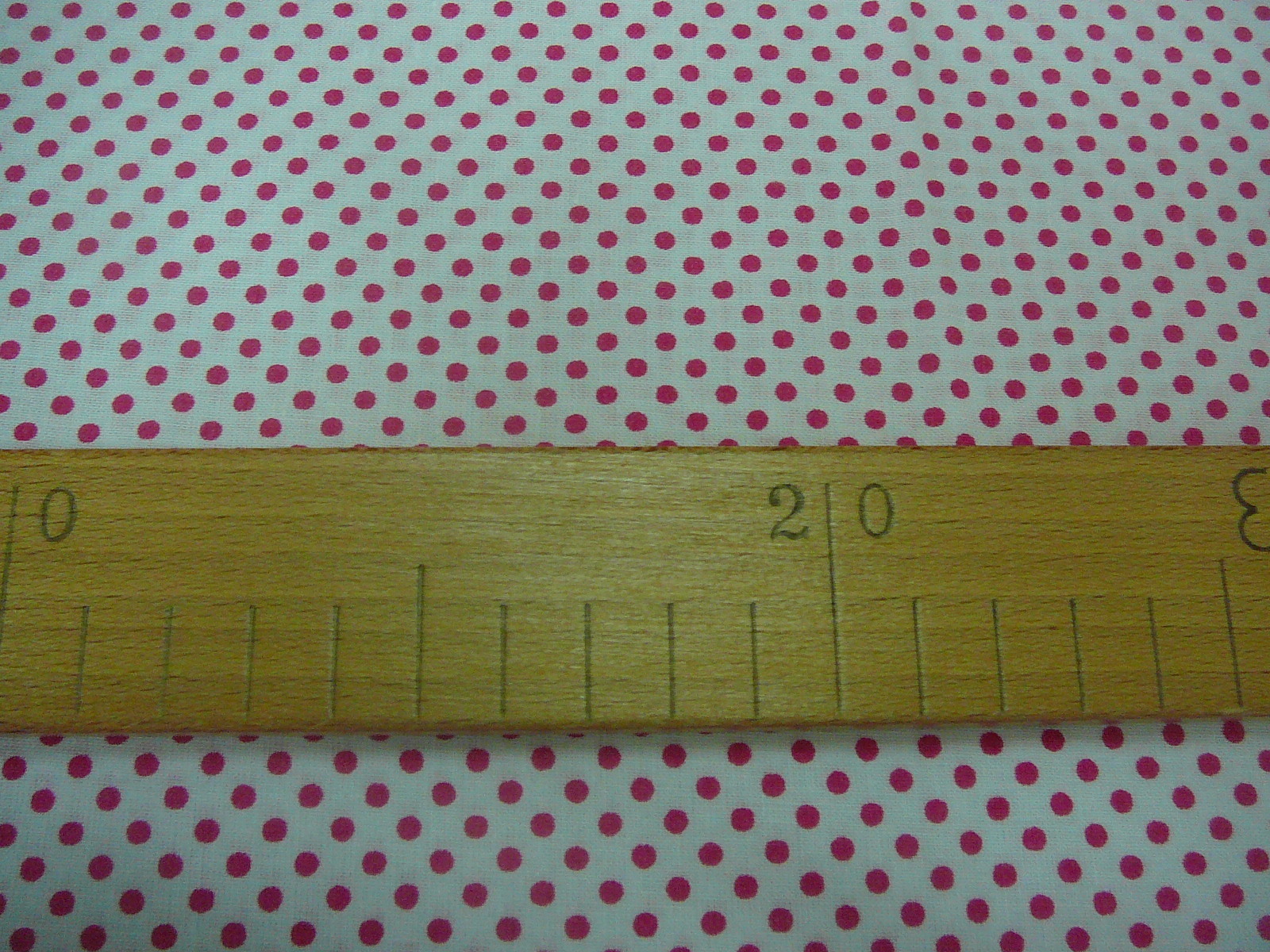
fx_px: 1284
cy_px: 476
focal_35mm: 35
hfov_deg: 52.6
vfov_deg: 40.7
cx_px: 635
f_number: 2.8
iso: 200
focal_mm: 5.2
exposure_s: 1/25
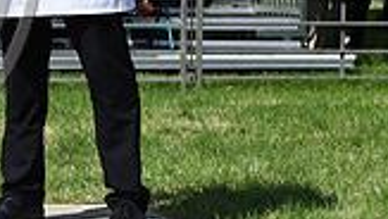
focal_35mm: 186
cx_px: -231
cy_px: -81
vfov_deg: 6.5
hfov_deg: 11.0
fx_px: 1915
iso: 125
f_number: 5.6
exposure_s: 1/1250
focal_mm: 50
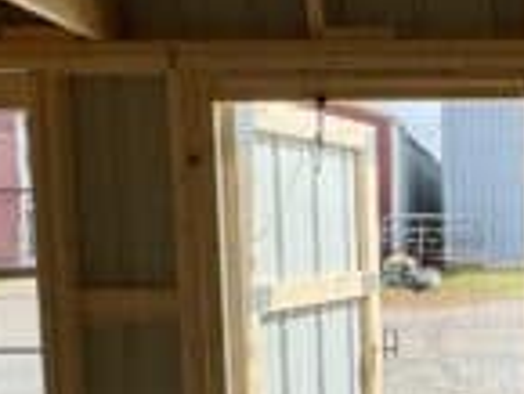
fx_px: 879
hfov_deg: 30.5
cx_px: 542
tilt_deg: -5.2
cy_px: 304
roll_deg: +0.2
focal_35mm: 58
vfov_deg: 24.9
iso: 40
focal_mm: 2.22
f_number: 2.2
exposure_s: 1/1256
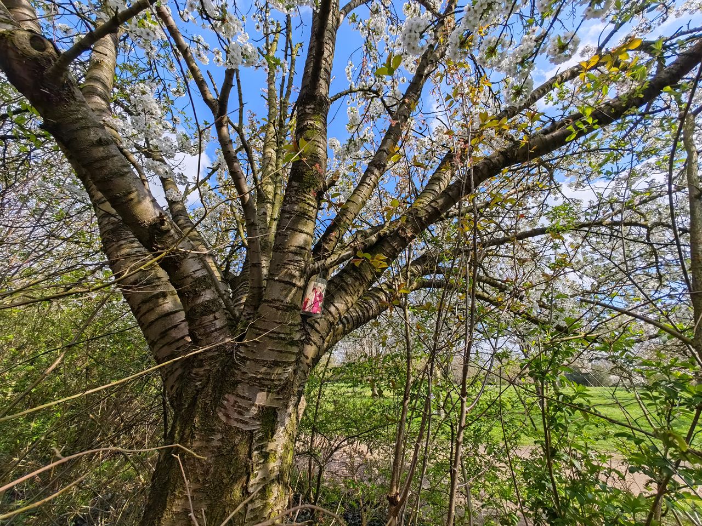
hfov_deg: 106.2
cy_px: 263
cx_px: 351
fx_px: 264
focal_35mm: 13
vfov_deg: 89.9
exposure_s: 1/479
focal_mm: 1.82
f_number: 2
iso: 78
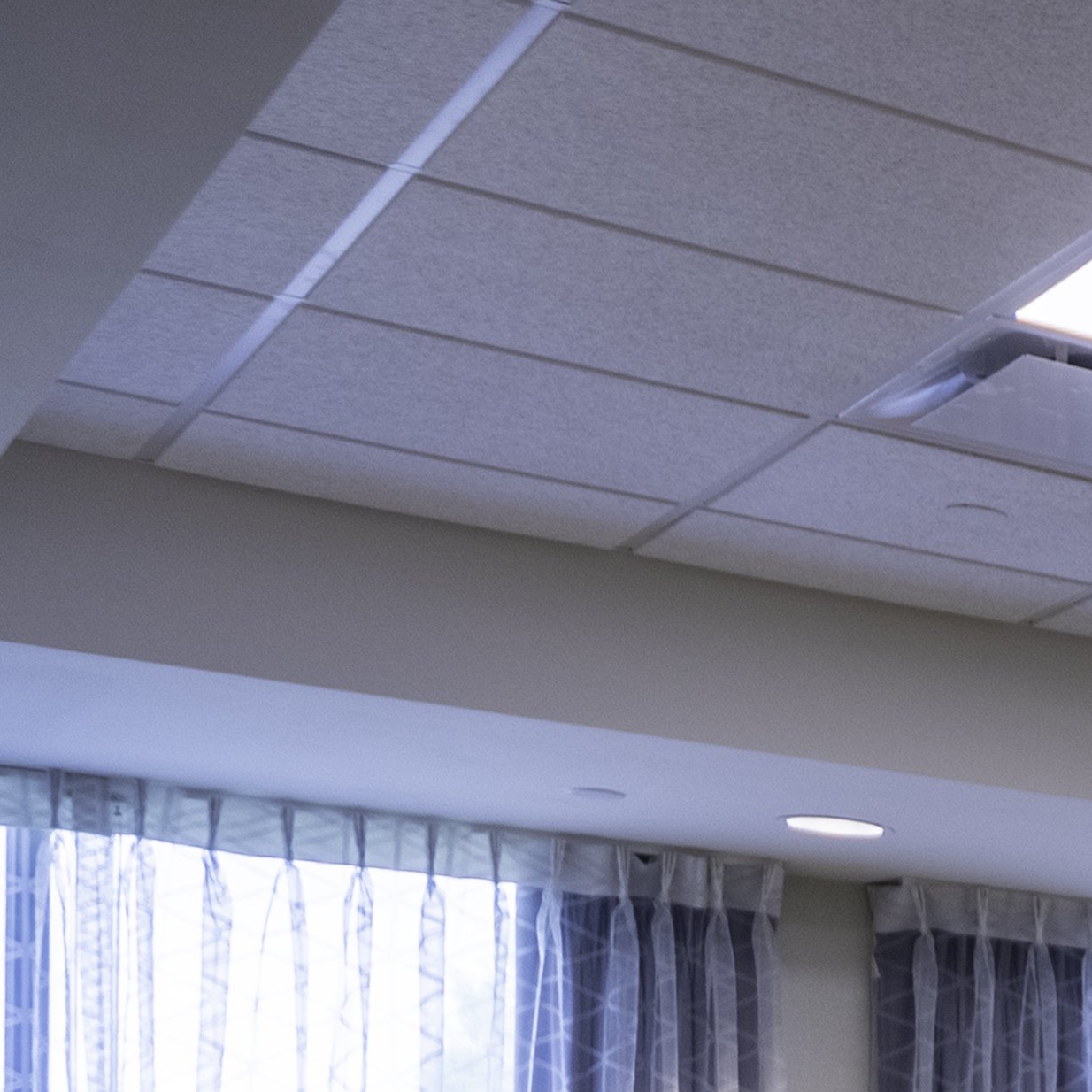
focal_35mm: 68
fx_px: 2427
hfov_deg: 13.5
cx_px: 2884
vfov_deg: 16.9
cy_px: 2311
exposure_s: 1/80
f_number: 4.5
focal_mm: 12
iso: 100
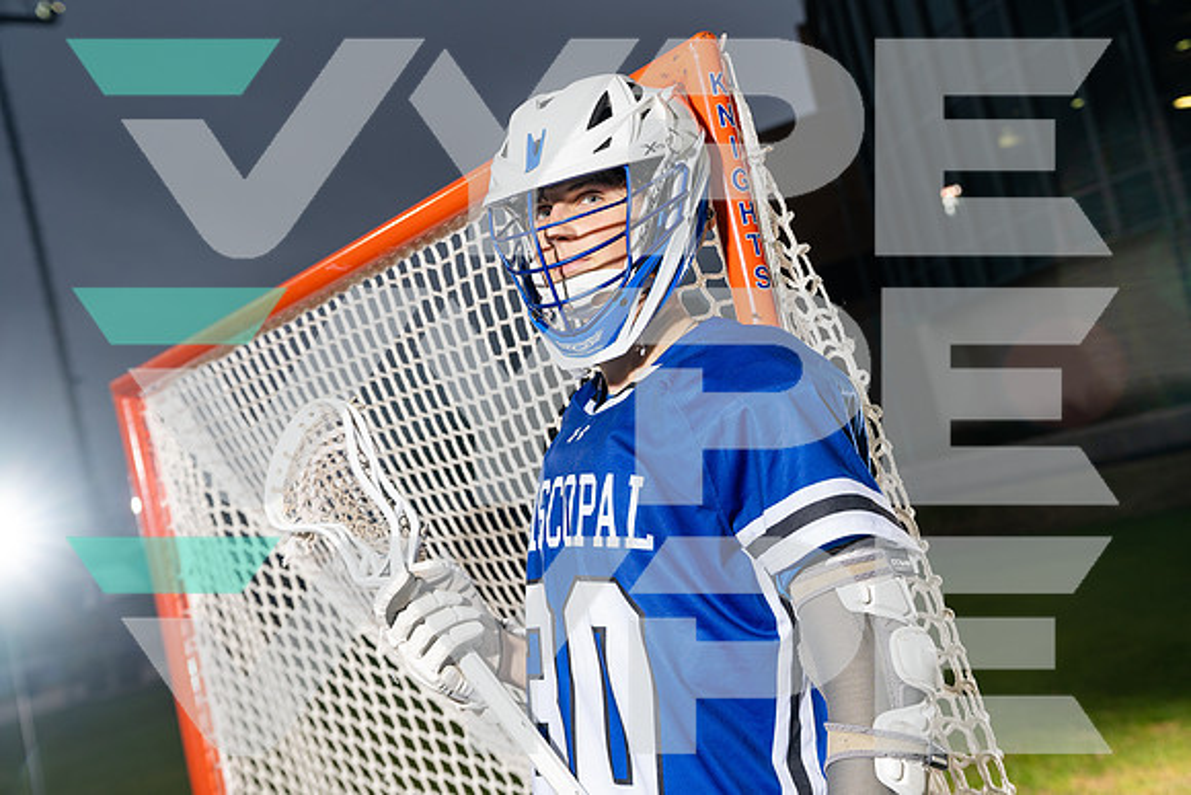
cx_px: 596
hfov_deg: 41.1
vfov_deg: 28.1
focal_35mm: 48
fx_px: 1588
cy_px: 398
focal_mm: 48
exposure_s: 1/250
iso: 200
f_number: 4.5
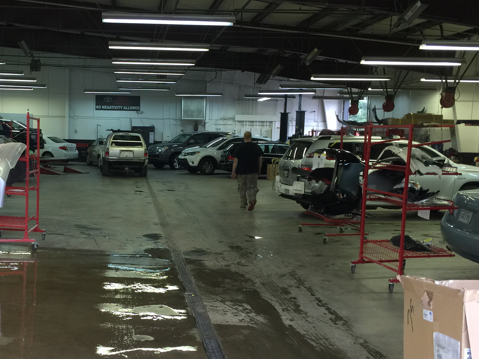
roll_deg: -0.4
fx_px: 636
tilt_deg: -4.7
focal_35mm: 46
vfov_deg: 31.5
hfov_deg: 40.7
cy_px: 205
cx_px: 156
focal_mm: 4.15
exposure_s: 1/30
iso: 40
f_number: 2.2
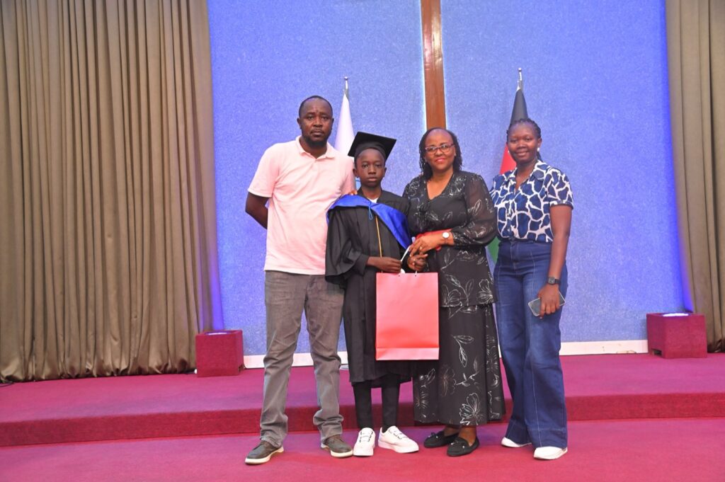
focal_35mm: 38
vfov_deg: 35.0
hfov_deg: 50.7
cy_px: 241
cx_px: 362
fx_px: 765
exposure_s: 1/200
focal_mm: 38
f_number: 5.6
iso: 3200
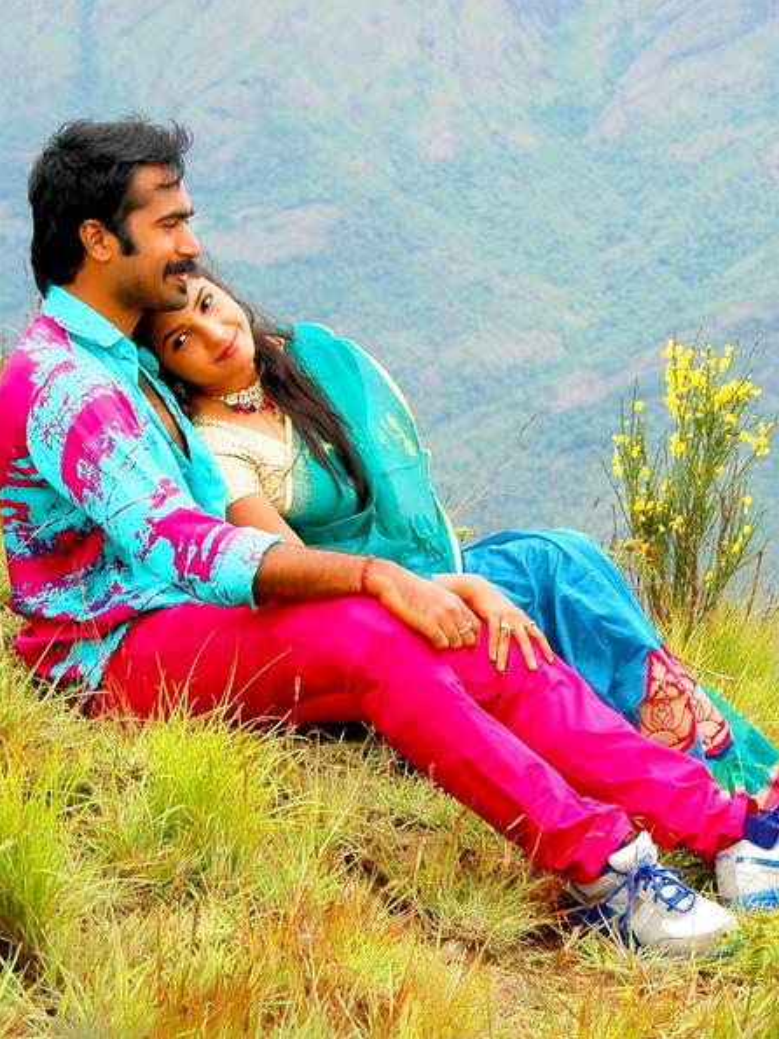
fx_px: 4322
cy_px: 518
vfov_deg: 13.7
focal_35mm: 144
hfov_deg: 10.3
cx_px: 449
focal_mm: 66
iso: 200
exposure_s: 1/250
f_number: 8
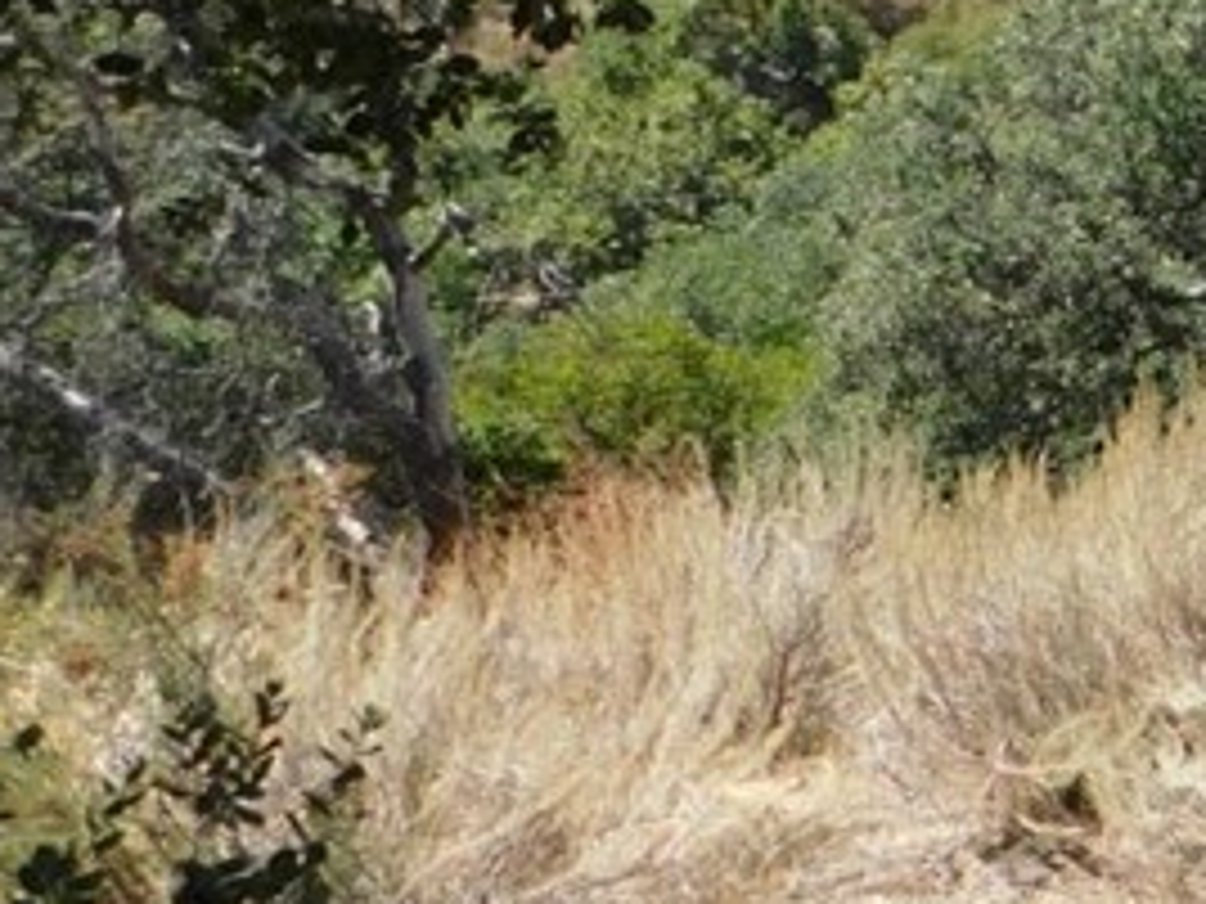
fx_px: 3066
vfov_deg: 16.8
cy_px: 337
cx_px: 2178
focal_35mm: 88
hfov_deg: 17.8
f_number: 3
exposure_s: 1/640
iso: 125
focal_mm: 4
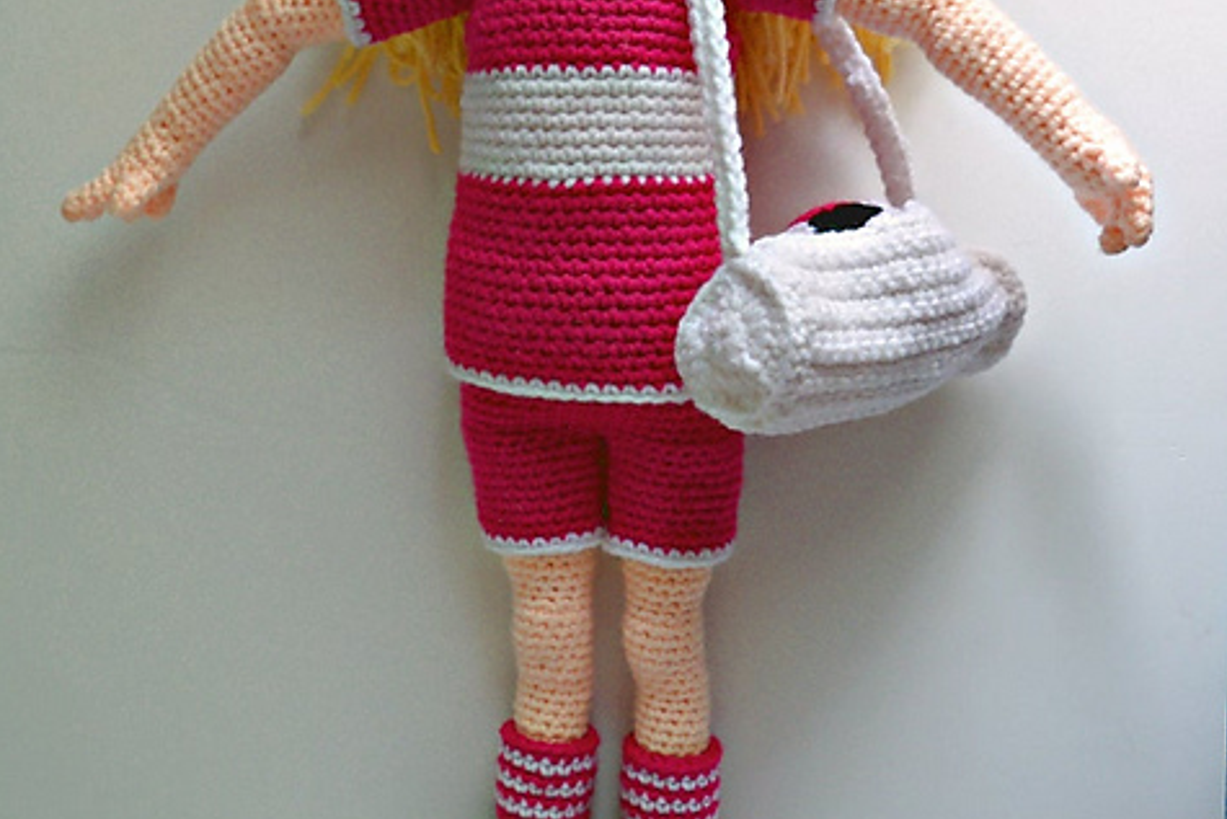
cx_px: 610
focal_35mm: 49
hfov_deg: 40.3
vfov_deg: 27.1
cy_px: 196
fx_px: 1670
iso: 64
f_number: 3.5
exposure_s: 1/8
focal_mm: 6.2
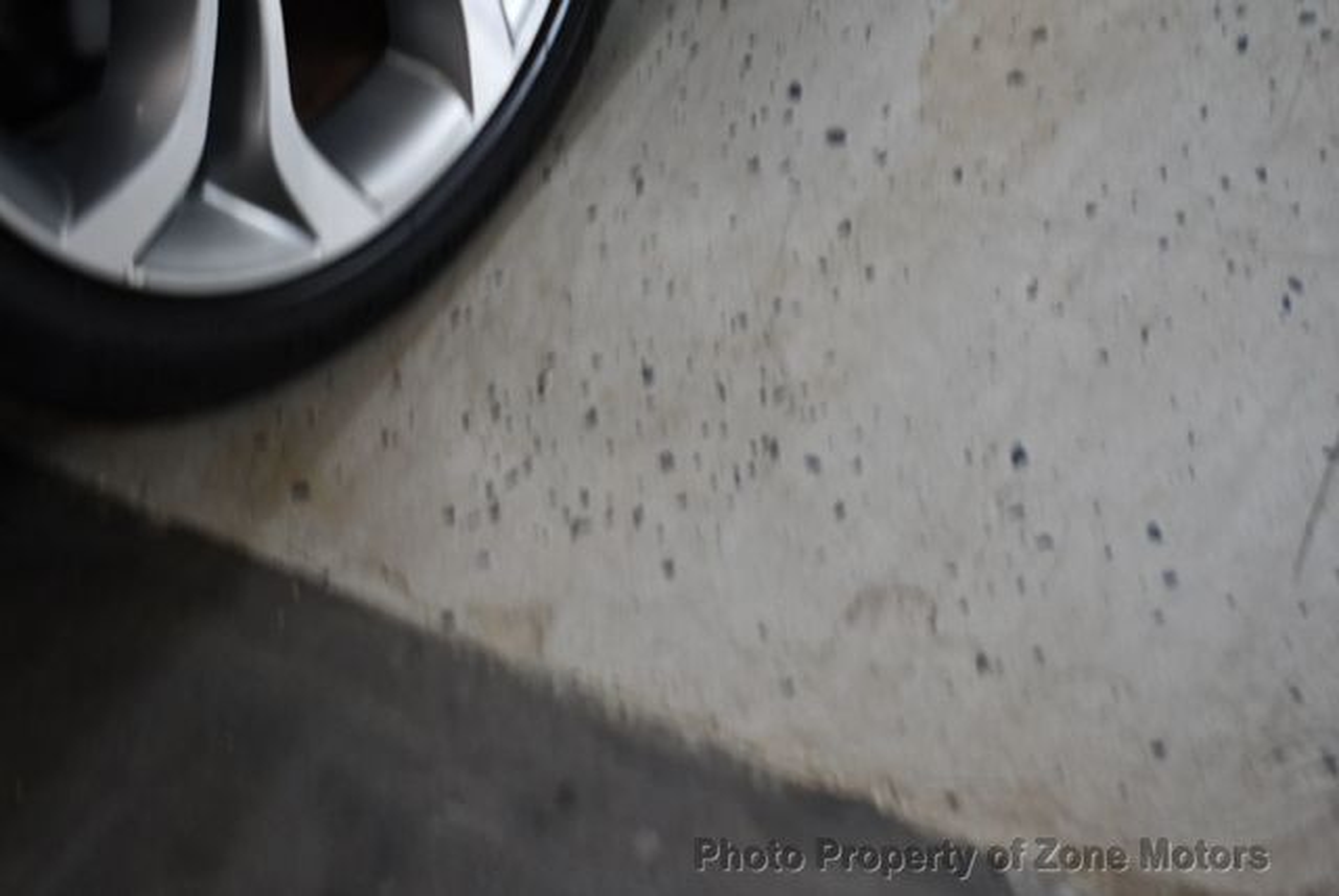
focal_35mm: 68
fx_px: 2531
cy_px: 448
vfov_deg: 20.1
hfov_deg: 29.6
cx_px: 670
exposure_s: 1/160
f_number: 4.5
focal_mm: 34
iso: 800
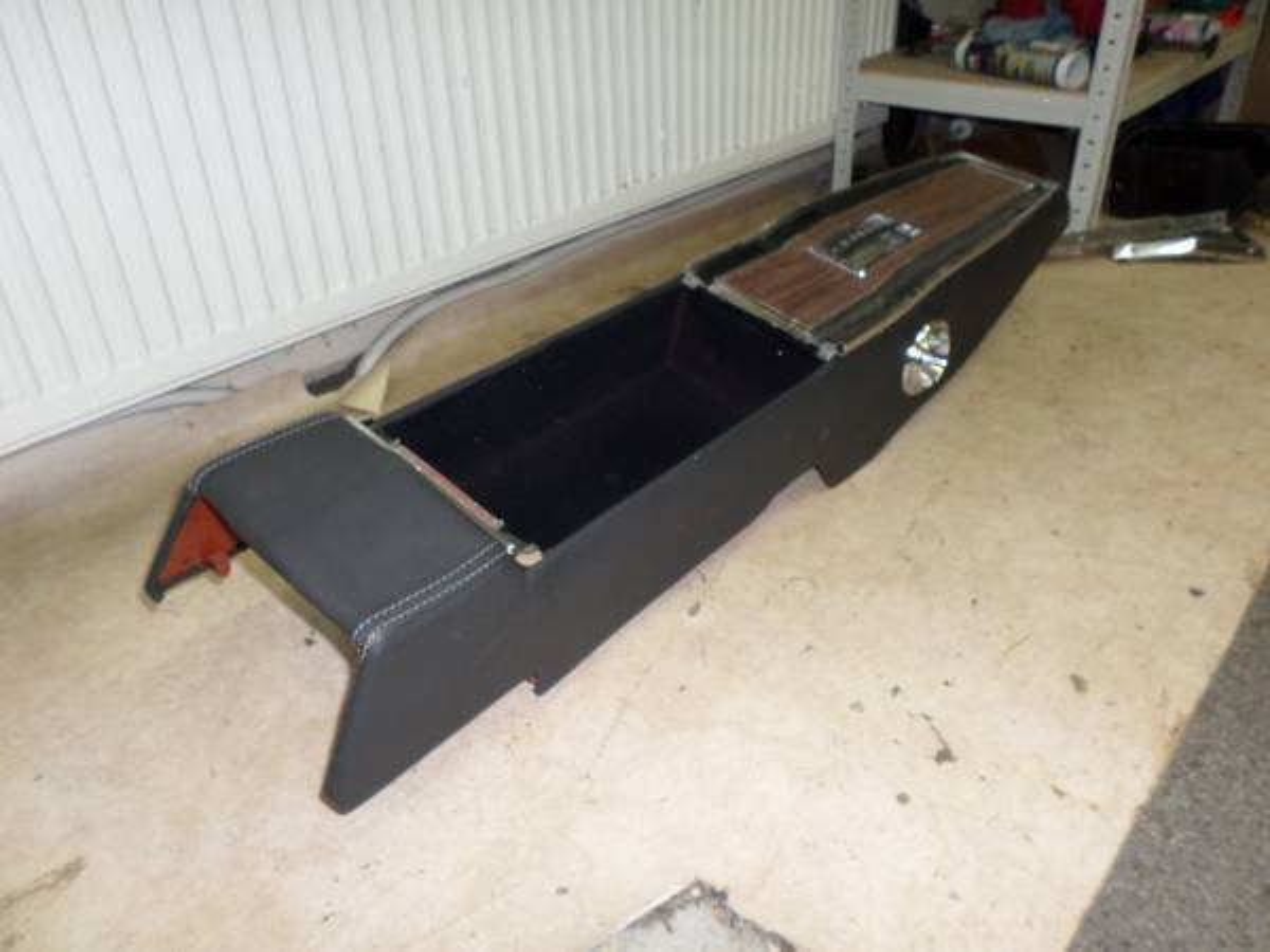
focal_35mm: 25
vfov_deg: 54.9
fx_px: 917
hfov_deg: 69.4
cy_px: 476
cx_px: 635
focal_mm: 4.5
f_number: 2.5
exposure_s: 1/30
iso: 100
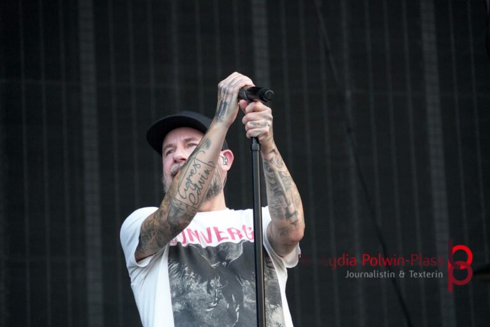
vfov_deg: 7.1
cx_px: 245
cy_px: 164
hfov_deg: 10.6
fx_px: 2634
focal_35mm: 194
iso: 3200
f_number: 5.6
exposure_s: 1/200
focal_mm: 129
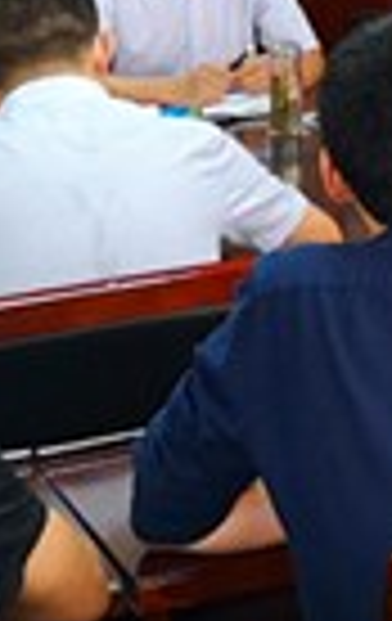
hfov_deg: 9.6
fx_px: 2106
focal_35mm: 124
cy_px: -94
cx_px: 874
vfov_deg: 16.2
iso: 200
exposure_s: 1/33.3
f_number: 1.8
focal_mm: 3.95
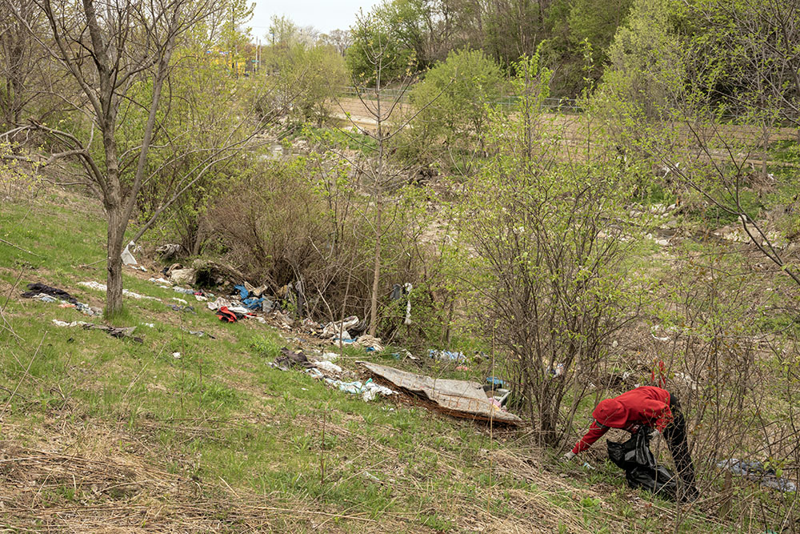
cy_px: 267
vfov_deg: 29.3
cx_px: 400
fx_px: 1022
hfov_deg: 42.7
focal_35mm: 46
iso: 1250
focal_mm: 46
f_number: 11
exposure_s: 1/500
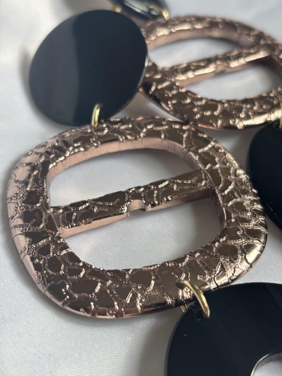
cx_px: 141
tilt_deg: -45.5
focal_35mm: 52
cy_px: 188
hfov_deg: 28.0
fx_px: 565
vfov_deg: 36.8
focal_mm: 5.96
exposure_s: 1/179
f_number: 1.6
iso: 32
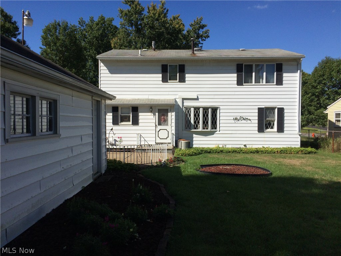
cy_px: 128
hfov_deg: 61.7
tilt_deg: -3.1
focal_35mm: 29
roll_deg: -0.3
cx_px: 170
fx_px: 286
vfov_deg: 48.2
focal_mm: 4.15
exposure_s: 1/3425
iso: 32
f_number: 2.2
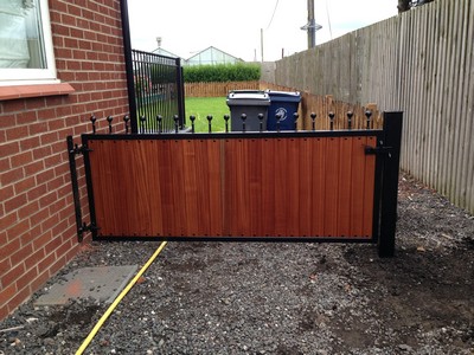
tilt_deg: -13.1
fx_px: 452
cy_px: 178
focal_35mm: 33
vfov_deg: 42.9
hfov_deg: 55.4
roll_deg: +0.9
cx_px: 237
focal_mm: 4.12
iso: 50
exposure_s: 1/343
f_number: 2.4
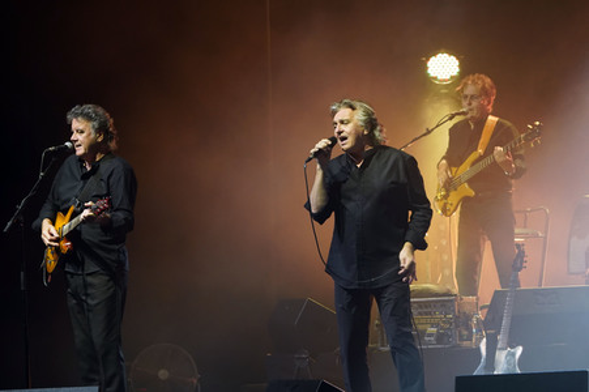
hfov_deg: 9.4
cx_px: 294
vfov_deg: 6.3
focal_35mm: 218
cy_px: 196
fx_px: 3564
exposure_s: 1/80
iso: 3200
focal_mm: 218
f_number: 7.1
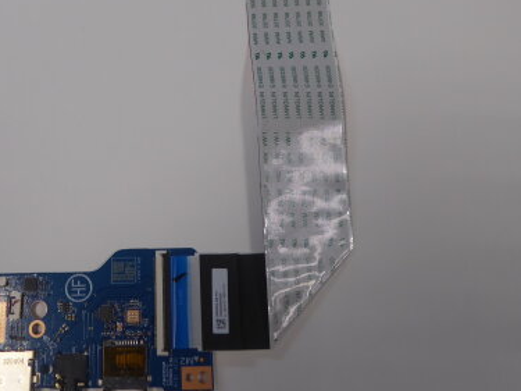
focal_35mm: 40
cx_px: 168
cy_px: 128
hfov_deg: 46.0
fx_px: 602
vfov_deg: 35.6
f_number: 3.3
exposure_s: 1/60
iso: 160
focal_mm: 4.3
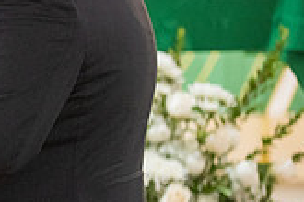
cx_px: -214
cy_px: 98
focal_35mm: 408
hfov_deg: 5.0
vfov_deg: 3.4
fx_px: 3445
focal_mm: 116
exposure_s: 1/160
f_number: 2.8
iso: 2000
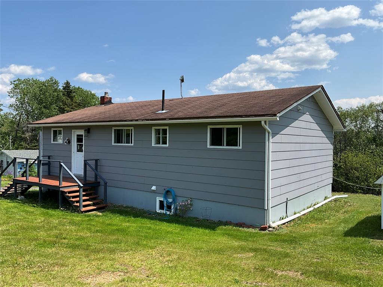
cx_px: 192
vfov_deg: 48.2
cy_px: 144
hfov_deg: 61.7
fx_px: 321
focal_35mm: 29
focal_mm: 3
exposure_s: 1/1912
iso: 25
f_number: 1.8
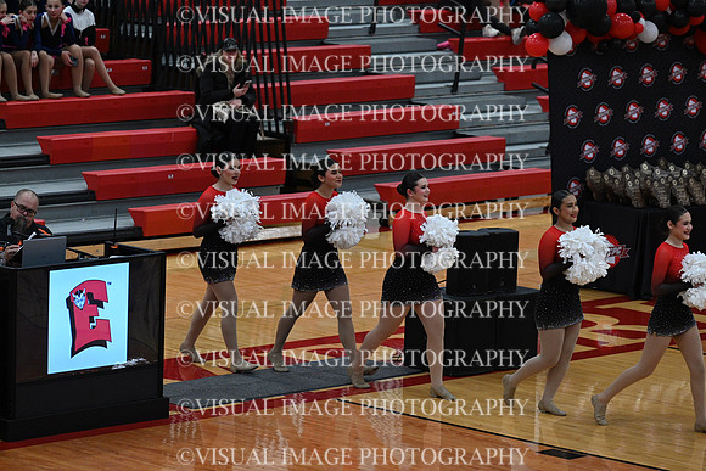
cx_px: 353
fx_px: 3236
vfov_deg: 8.3
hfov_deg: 12.4
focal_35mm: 165
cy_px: 236
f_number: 4
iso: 4000
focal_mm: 165
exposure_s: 1/400
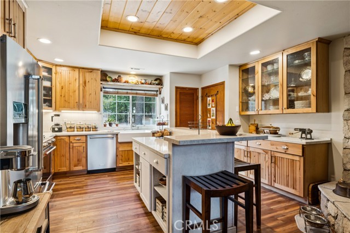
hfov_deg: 86.0
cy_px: 116
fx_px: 188
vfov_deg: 63.7
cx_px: 175
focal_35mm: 19
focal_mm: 19.3
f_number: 13
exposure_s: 1/1.67
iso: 100
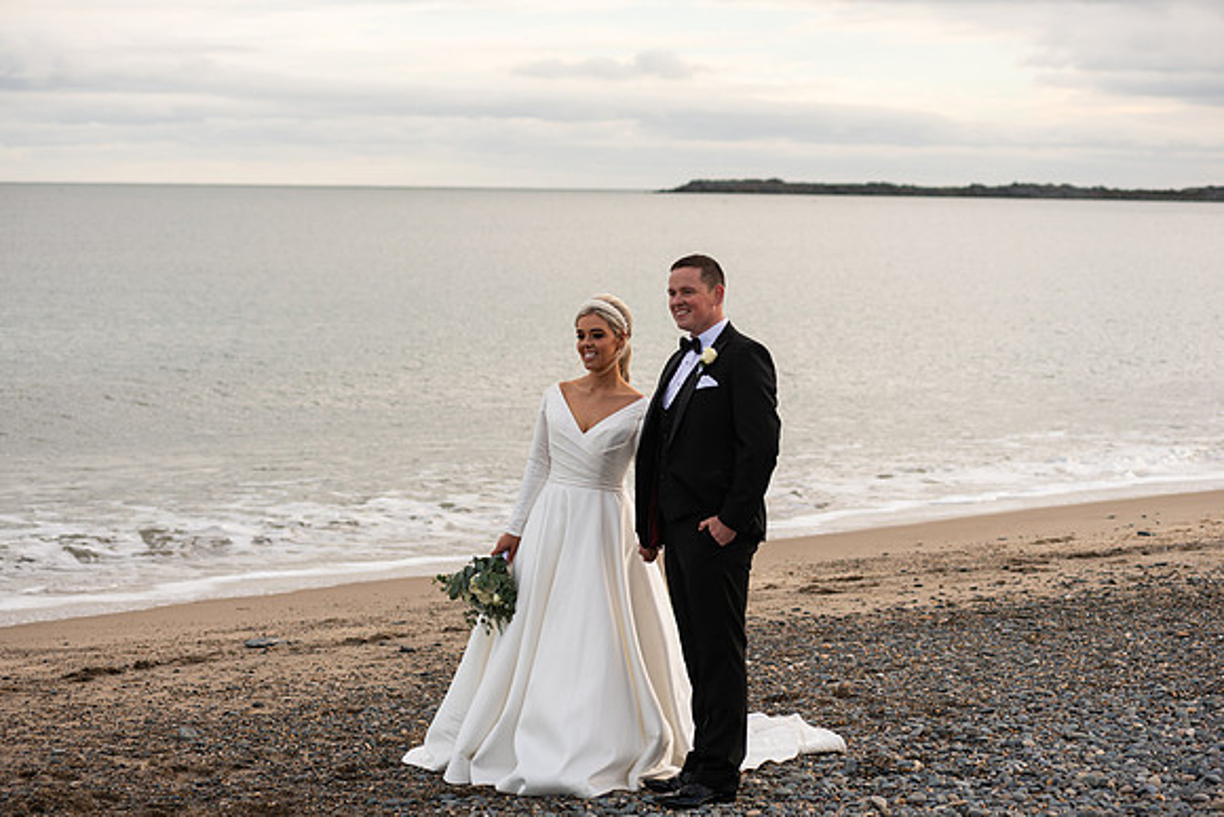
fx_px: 2721
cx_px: 612
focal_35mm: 80
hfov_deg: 25.4
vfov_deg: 17.1
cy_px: 408
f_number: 3.5
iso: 80
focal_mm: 80
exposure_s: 1/200
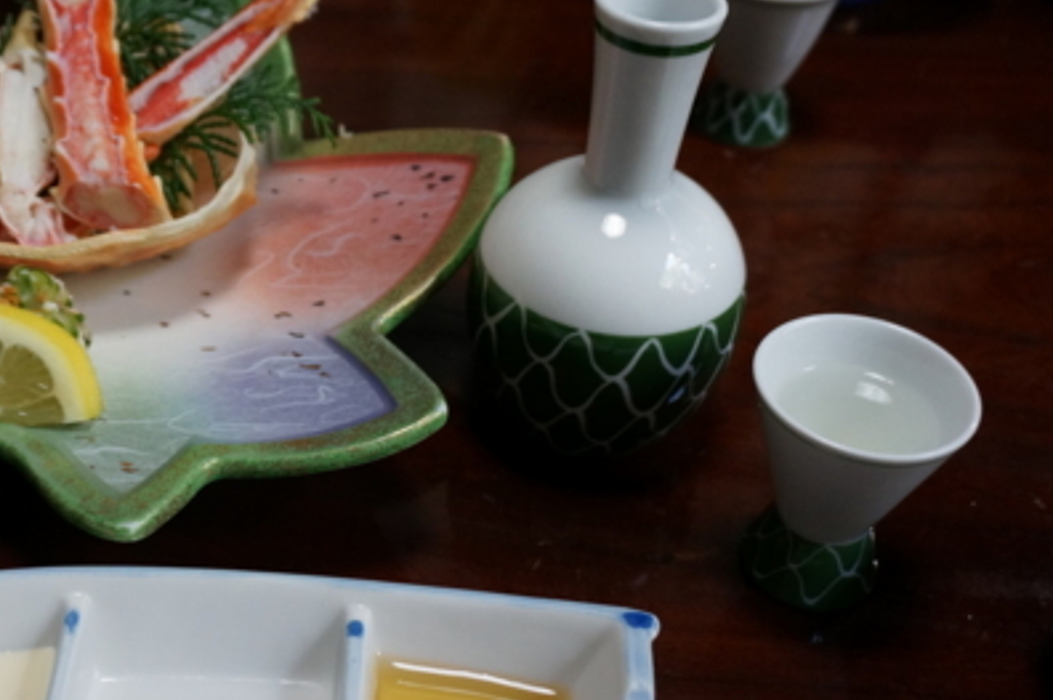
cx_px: 308
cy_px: 355
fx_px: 1461
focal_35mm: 50
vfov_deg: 26.9
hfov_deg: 38.9
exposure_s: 1/60
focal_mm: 22
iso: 1000
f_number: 4
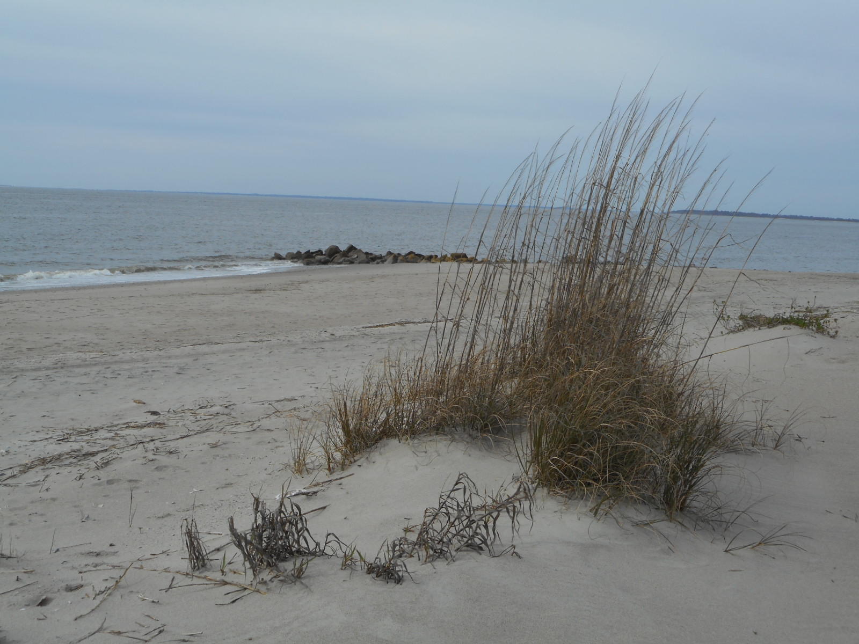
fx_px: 1266
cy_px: 322
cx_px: 430
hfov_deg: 37.5
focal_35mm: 51
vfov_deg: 28.6
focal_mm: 9.1
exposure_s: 1/640
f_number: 4.9
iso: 80
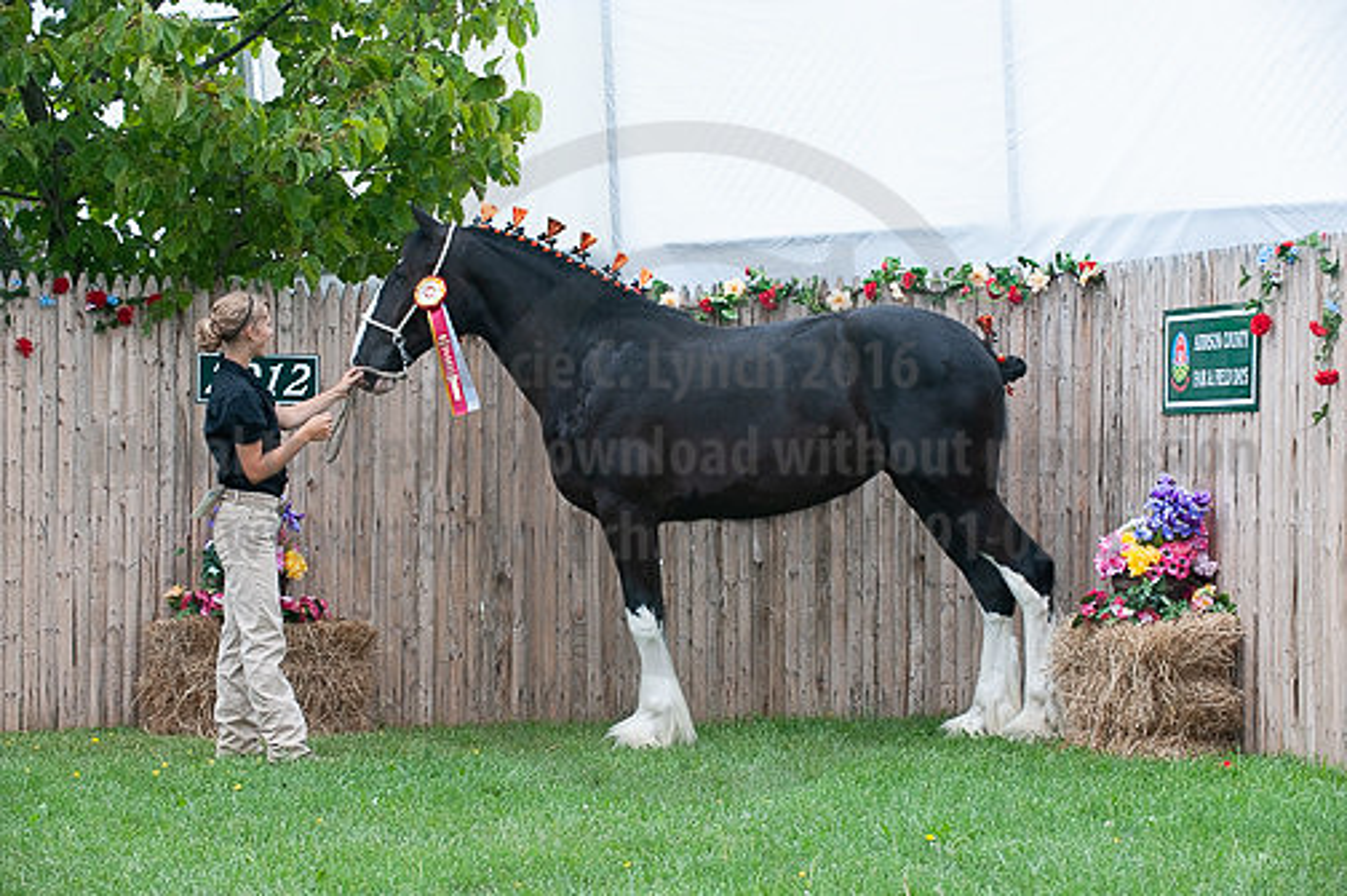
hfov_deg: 18.6
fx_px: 4112
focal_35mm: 110
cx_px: 674
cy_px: 448
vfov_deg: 12.4
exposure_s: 1/1000
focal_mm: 110
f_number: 5.6
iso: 2200
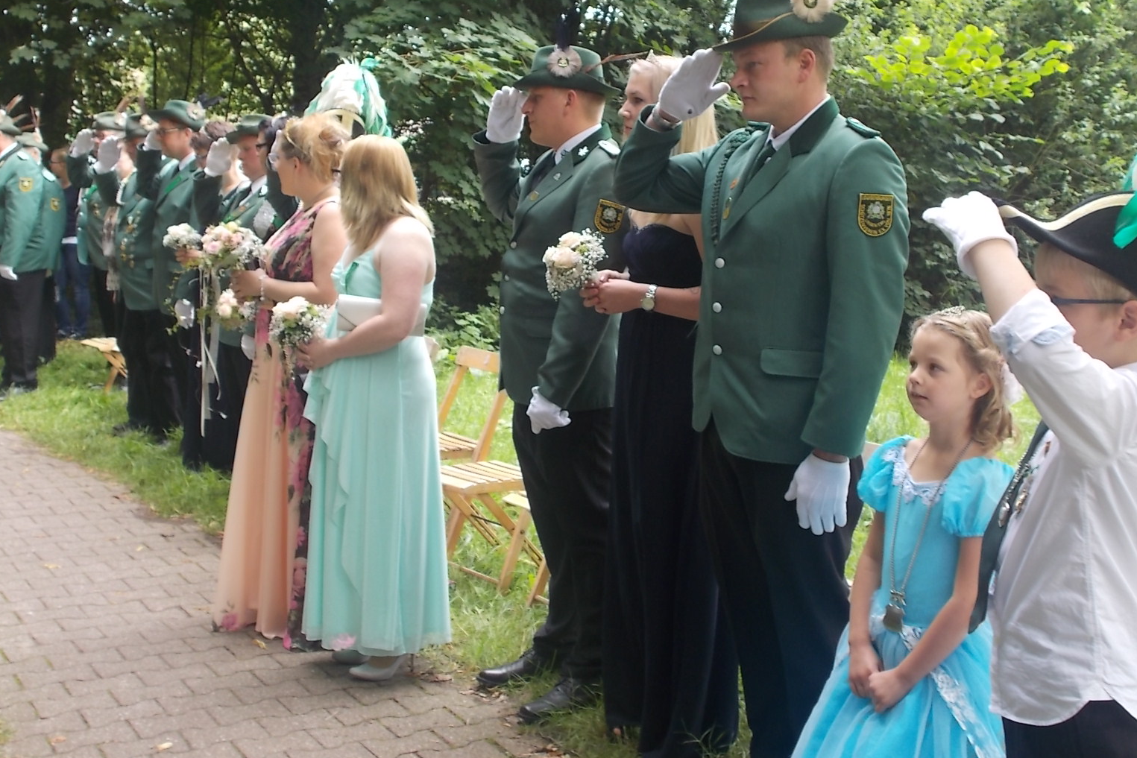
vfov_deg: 28.0
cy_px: 325
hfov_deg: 41.1
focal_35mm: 48
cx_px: 591
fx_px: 1516
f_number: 4.2
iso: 80
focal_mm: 7.9
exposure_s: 1/40
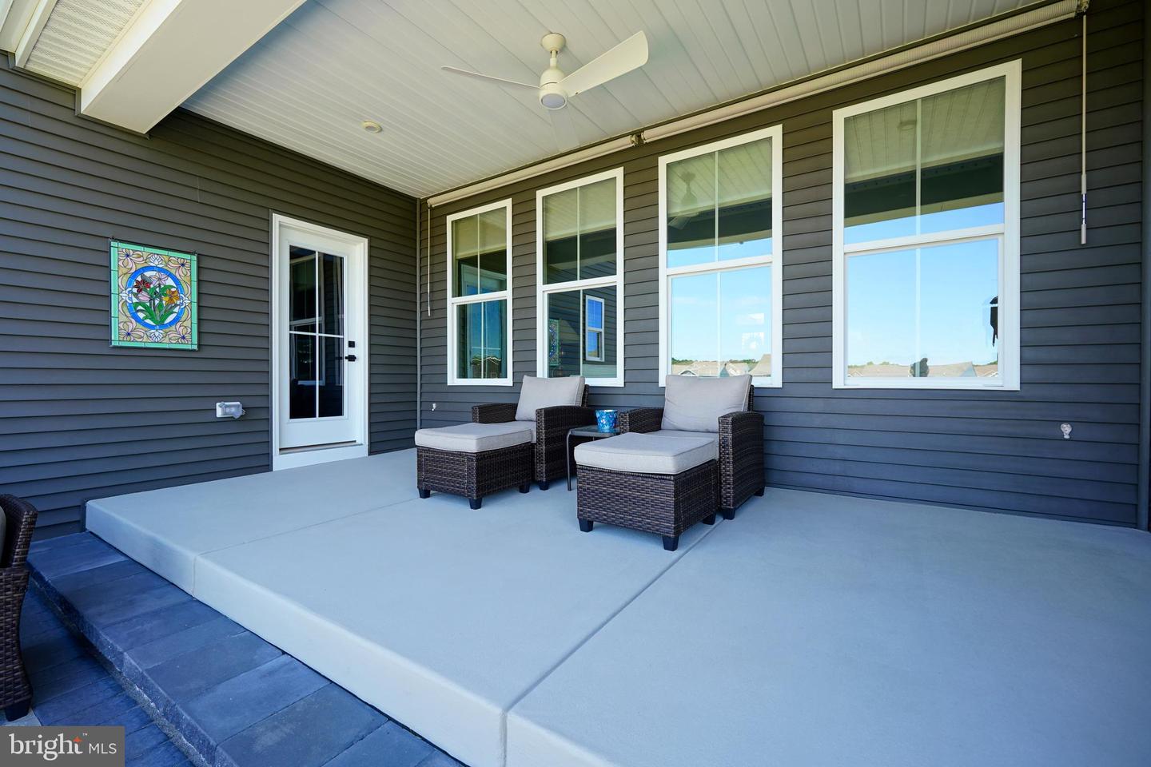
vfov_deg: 77.3
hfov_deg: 100.4
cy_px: 384
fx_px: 480
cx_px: 576
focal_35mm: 15
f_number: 4.5
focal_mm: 10
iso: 100
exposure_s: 1/60
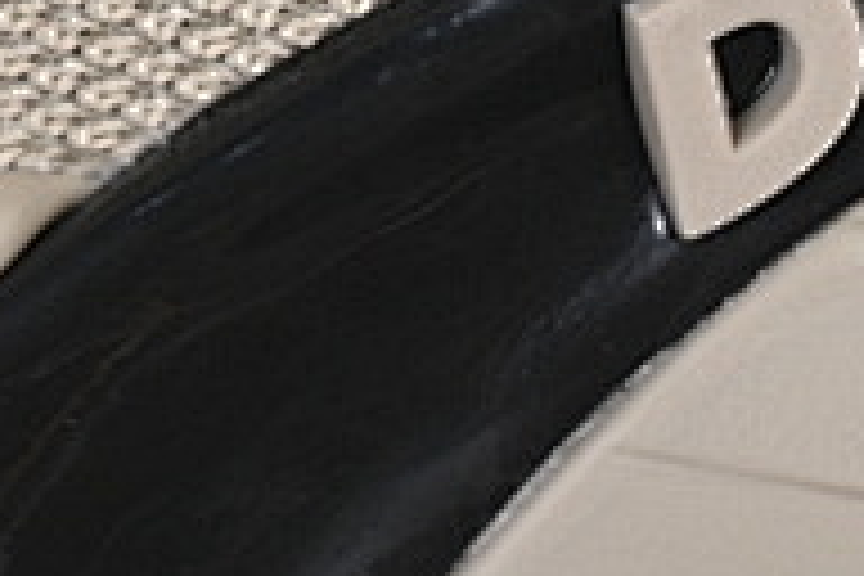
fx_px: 10127
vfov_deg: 3.2
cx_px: -504
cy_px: -526
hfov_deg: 4.8
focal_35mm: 422
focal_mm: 50
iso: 160
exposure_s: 1/60
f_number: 7.1
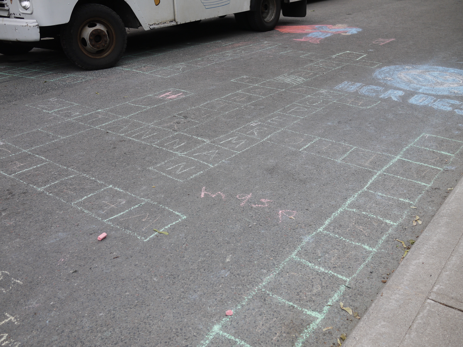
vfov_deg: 36.0
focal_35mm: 40
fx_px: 535
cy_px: 174
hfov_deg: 46.8
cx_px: 232
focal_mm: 20
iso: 100
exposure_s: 1/500
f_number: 3.5
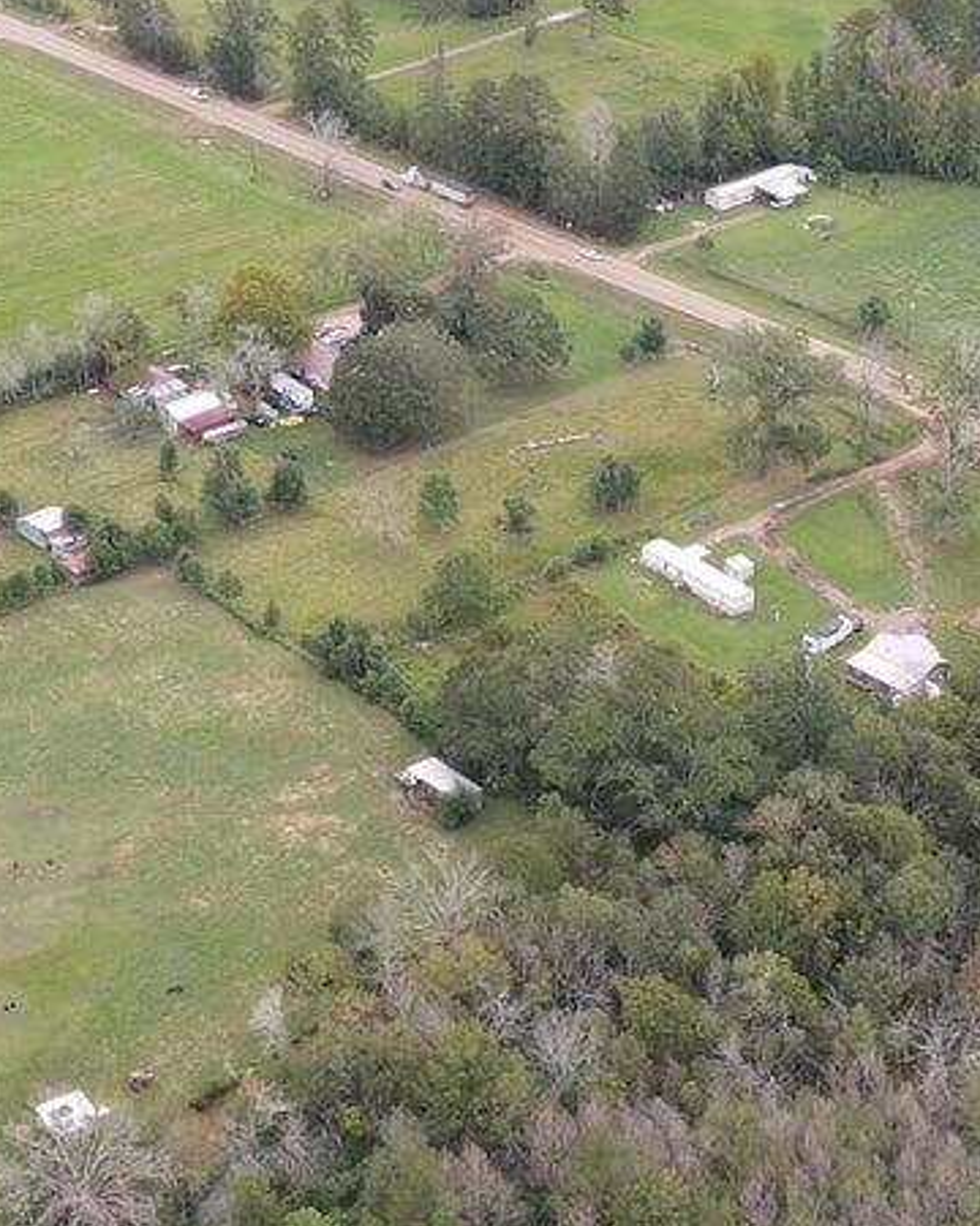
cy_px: 599
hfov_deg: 21.6
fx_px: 2574
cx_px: 491
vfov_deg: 26.8
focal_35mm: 71
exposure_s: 1/80
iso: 100
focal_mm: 4.5
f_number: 2.8
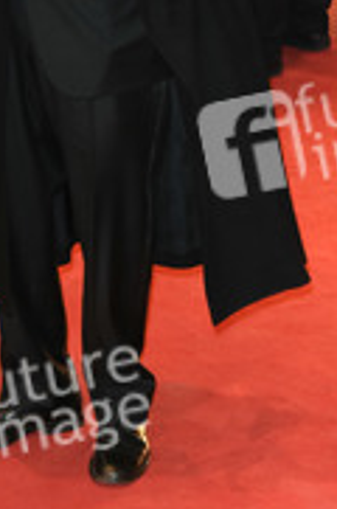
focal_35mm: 126
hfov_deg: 10.8
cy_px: -8
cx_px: 87
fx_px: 1776
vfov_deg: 16.0
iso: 1600
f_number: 6.3
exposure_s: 1/250
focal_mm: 38
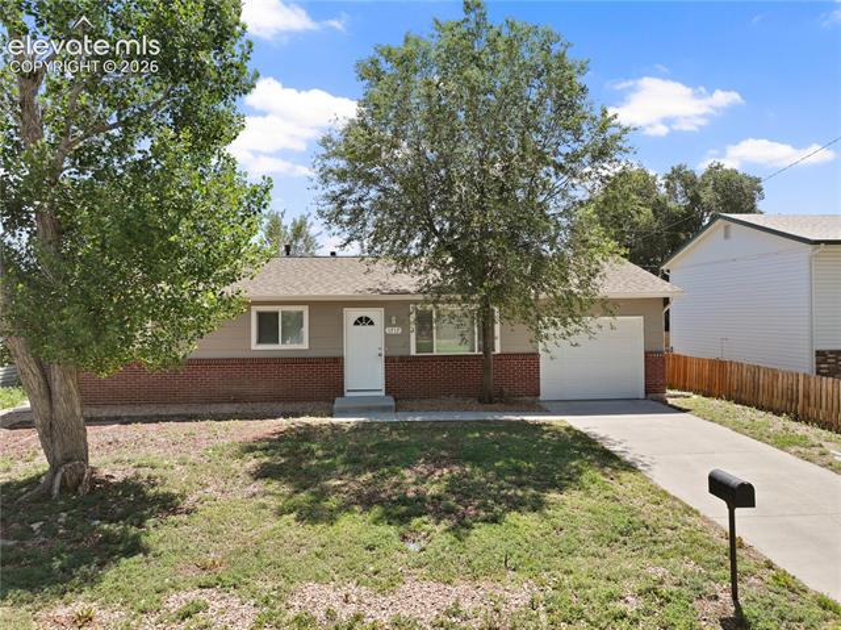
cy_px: 315
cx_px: 420
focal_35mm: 24
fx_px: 583
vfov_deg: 56.8
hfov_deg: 71.6
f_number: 2.8
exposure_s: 1/640
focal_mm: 12.29
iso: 130
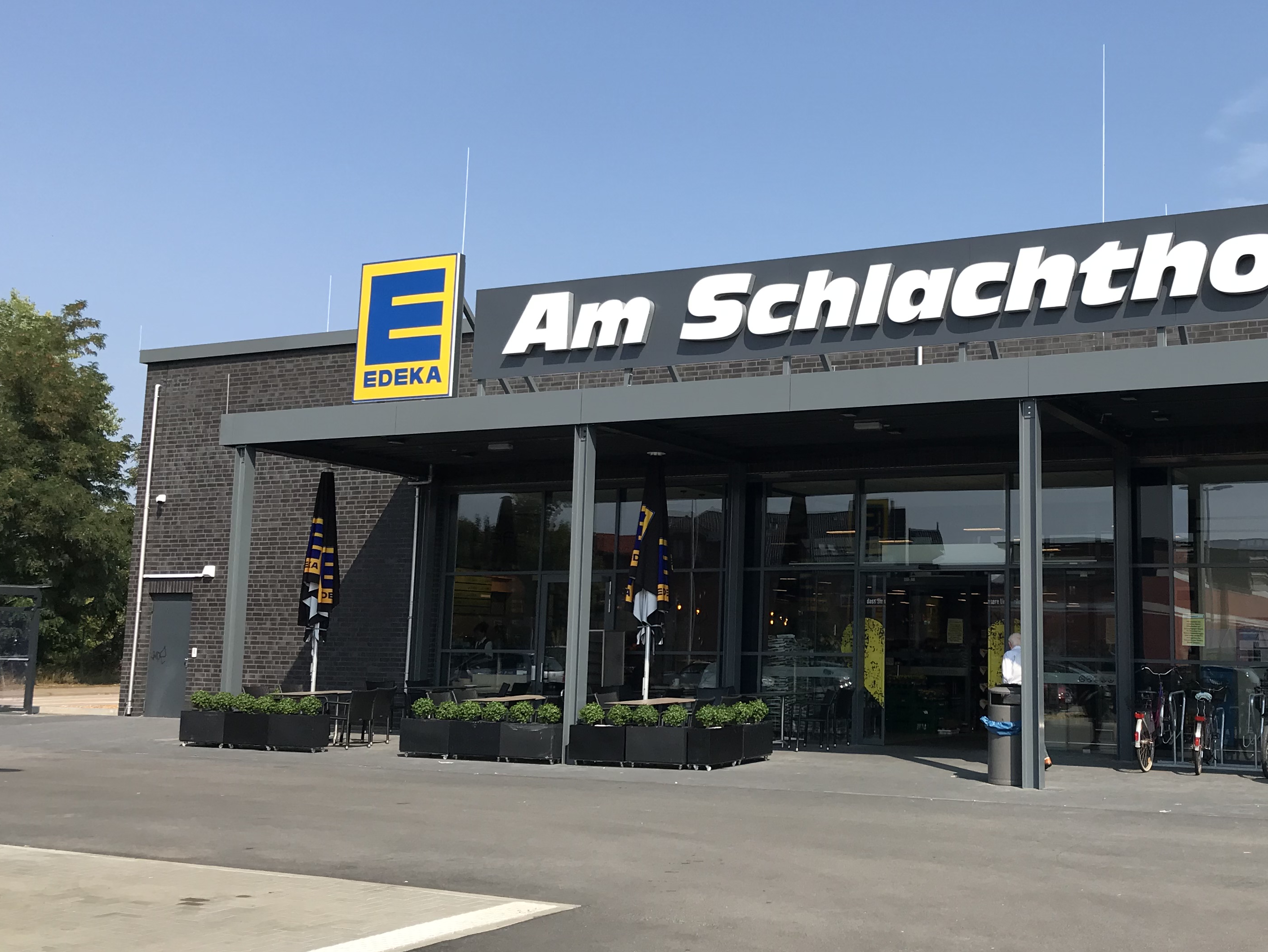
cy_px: 464
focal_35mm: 40
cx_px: 872
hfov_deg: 45.9
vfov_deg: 36.0
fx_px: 1465
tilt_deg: +7.8
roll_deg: -1.1
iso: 20
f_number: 1.8
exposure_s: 1/1808
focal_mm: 3.99
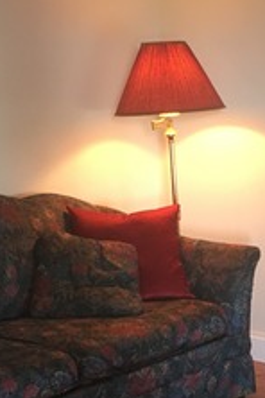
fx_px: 961
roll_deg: -0.6
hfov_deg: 15.5
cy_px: 308
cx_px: 252
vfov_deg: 23.1
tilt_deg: -11.2
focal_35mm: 87
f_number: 2.2
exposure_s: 1/15
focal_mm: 4.15
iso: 50
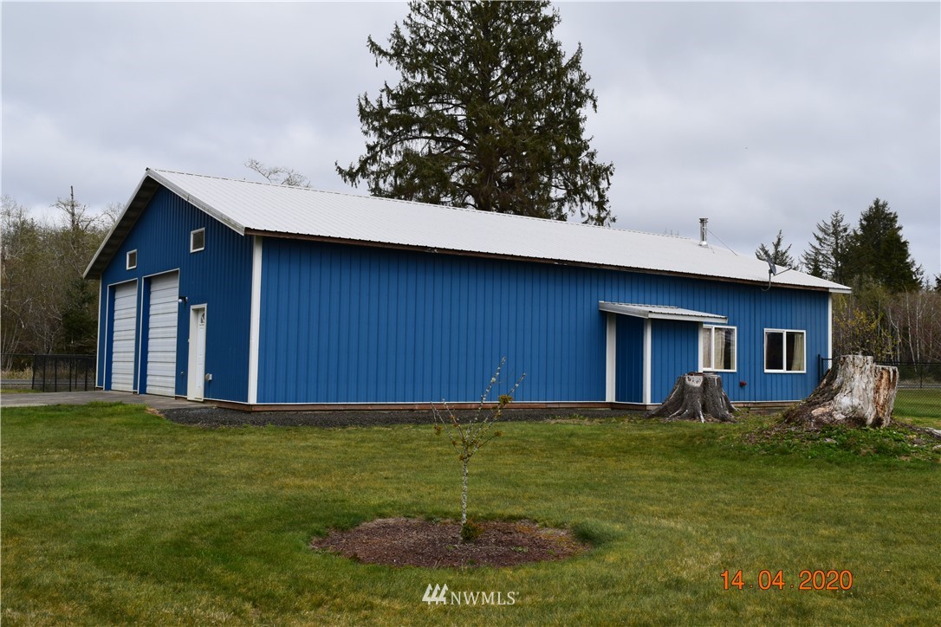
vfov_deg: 36.9
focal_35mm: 36
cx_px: 470
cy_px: 314
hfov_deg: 53.1
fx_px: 941
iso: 400
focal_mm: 24
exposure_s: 1/500
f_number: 11
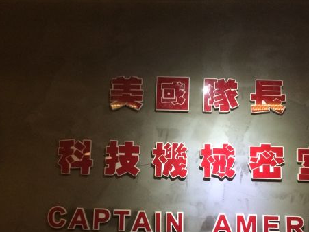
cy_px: 179
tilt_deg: +8.6
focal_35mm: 45
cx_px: 157
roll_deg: +0.1
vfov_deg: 31.5
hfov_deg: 42.1
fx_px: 402
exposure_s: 1/20
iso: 320
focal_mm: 4.15
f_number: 2.2
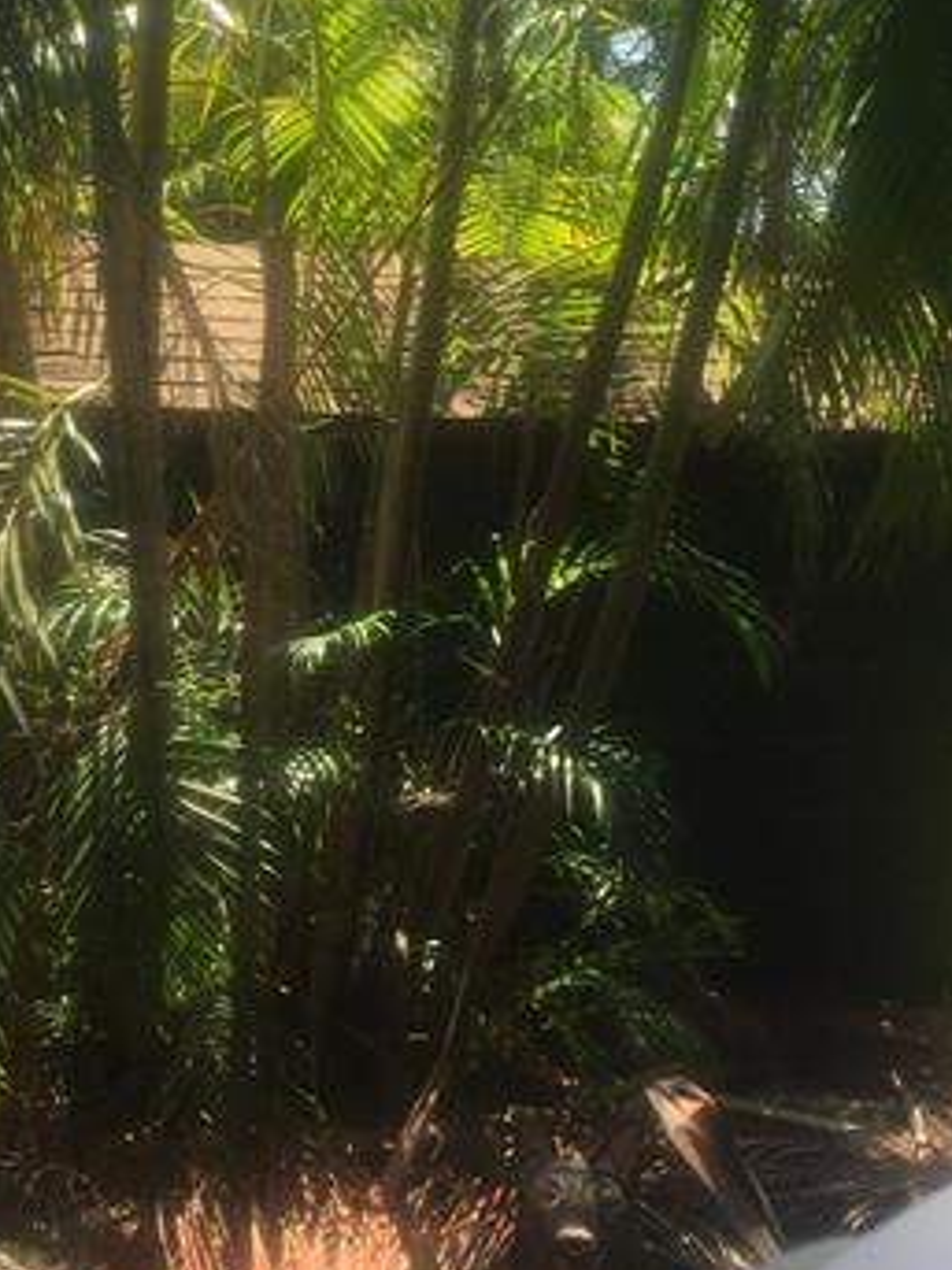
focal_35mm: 65
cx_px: 315
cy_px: 492
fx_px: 2385
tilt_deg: -1.5
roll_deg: -2.2
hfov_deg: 22.5
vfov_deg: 29.7
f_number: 2.2
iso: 32
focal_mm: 4.15
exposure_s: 1/628
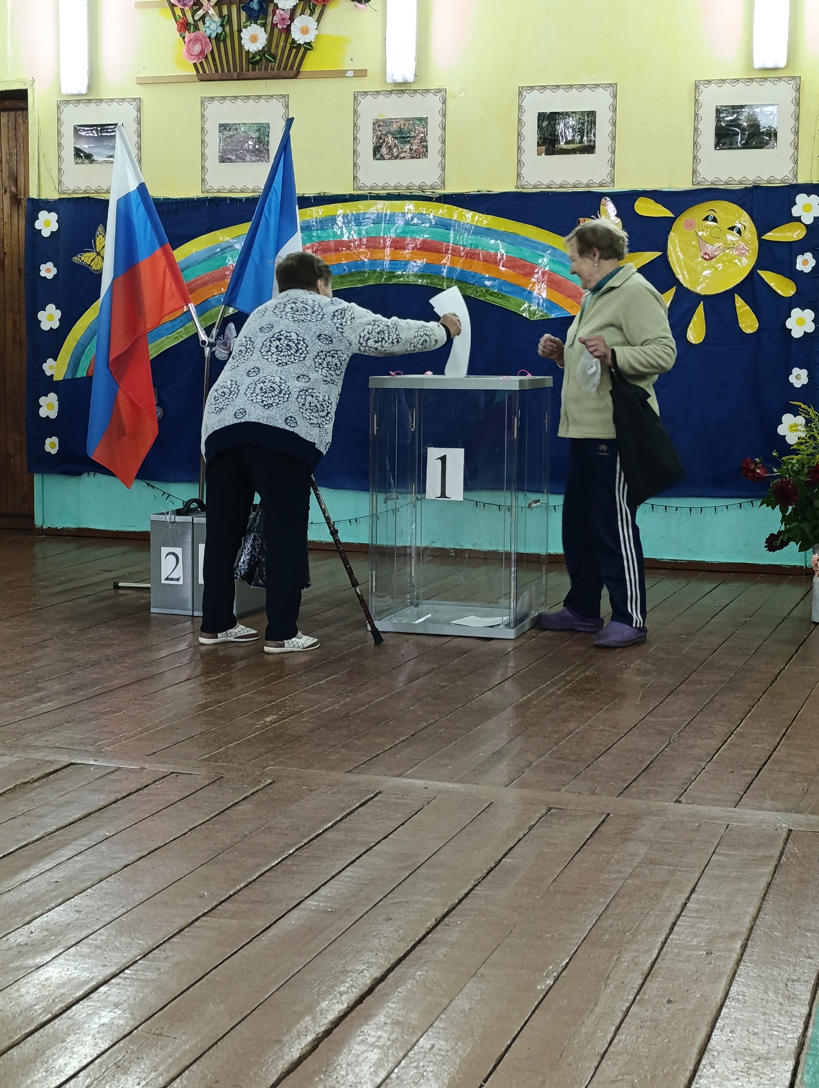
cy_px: 544
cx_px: 410
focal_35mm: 55
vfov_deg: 34.9
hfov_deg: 26.6
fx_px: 1731
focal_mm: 6.14
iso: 1000
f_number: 1.65
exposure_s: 1/50
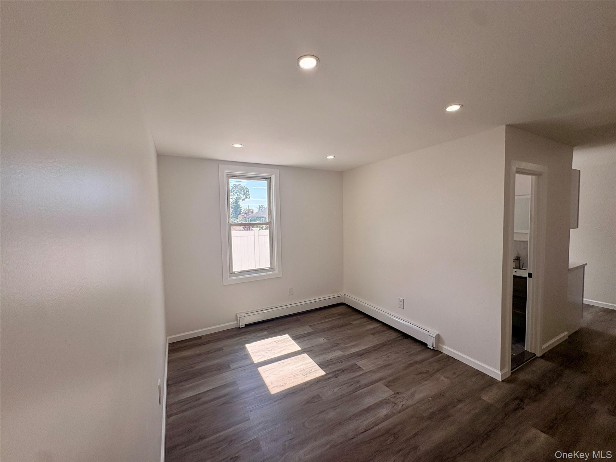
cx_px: 308
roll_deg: +1.1
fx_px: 249
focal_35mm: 14
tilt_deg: -2.7
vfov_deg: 85.7
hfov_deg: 102.1
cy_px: 231
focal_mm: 2.22
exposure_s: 1/337
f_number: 2.2
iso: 64
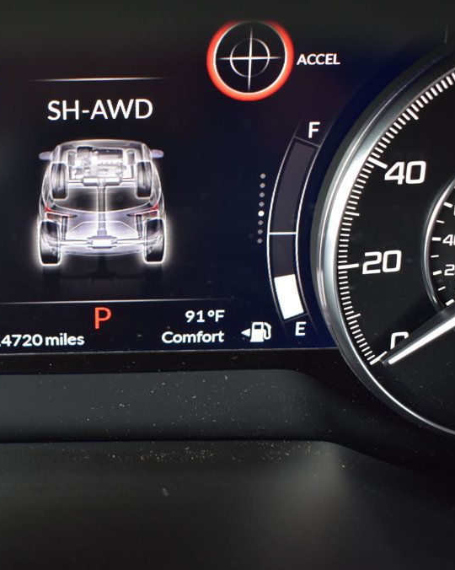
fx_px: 1078
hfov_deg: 23.4
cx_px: 83
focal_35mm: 64
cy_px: 285
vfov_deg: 29.6
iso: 400
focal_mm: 30
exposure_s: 1/15
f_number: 6.3
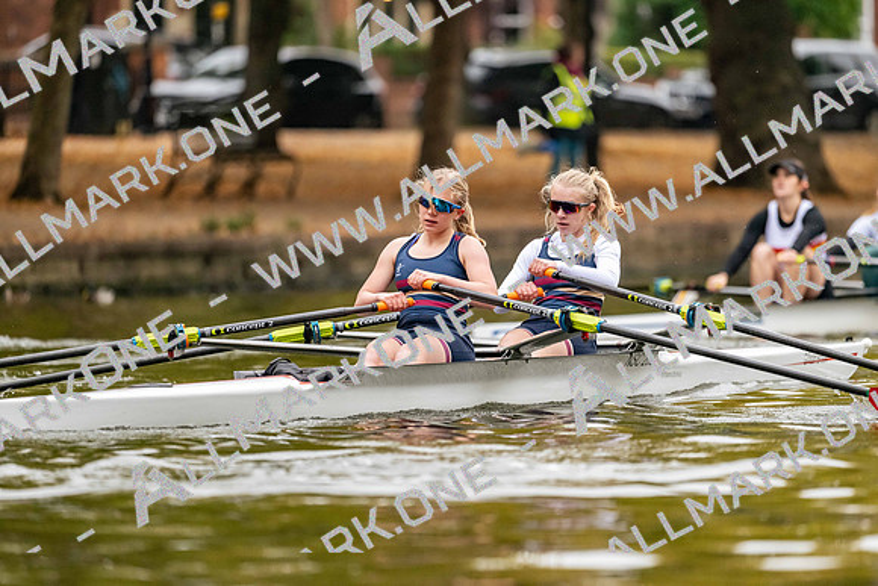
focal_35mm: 400
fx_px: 9757
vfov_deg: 3.4
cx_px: 439
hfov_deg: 5.2
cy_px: 293
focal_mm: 400
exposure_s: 1/2000
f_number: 4.5
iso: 4000
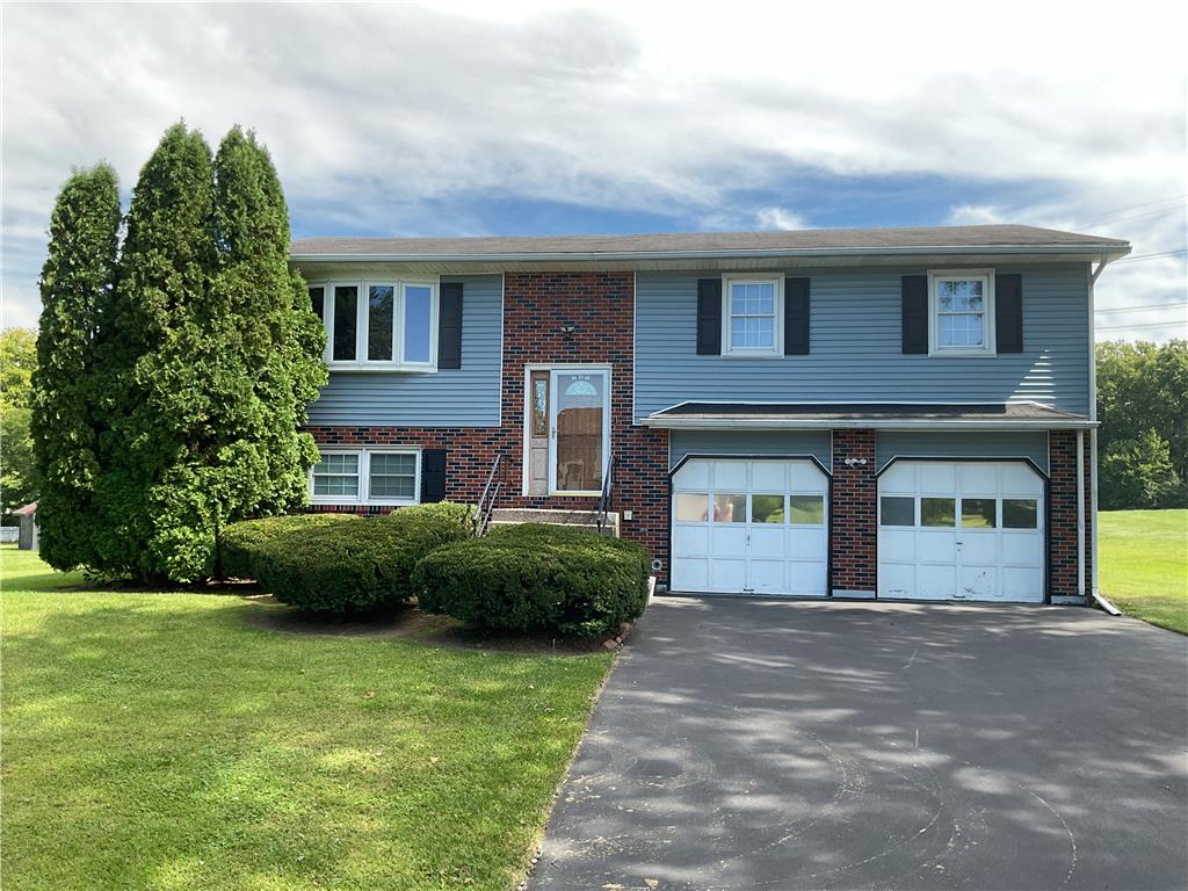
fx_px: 995
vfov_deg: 48.2
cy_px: 446
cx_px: 594
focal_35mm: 29
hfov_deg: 61.7
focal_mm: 3
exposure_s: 1/316
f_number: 1.8
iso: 16
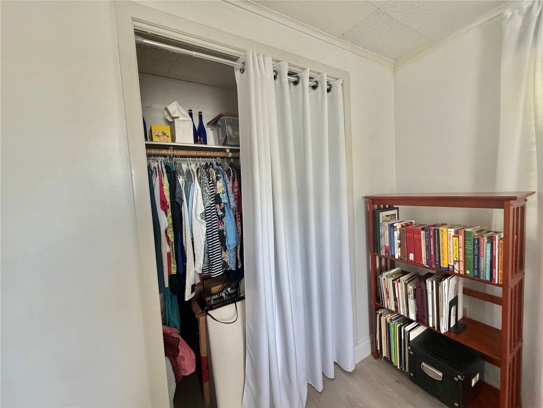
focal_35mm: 14
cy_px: 204
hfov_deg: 102.1
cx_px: 272
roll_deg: +3.6
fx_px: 220
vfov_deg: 85.7
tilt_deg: -3.6
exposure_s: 1/121
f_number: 2.2
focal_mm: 2.22
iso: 320
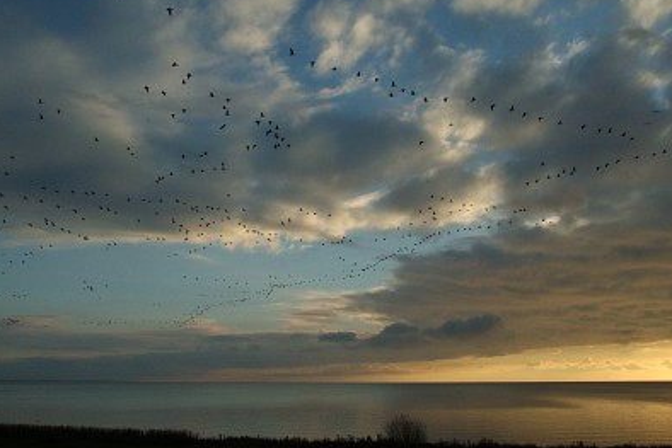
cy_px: 203
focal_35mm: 24
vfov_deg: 53.1
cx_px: 346
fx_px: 448
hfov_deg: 73.7
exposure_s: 1/250
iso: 800
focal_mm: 14
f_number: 16
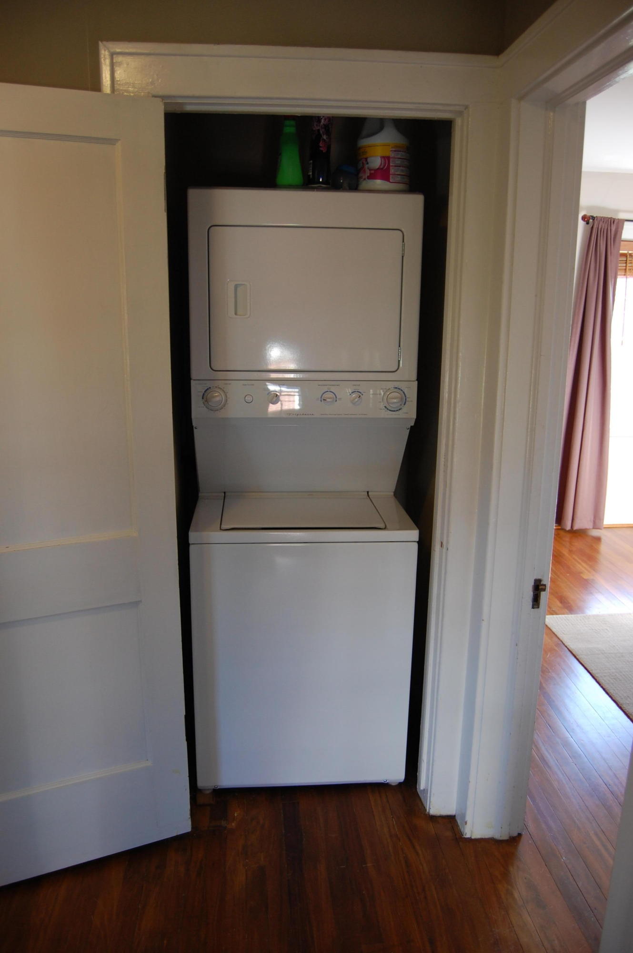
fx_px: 714
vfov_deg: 67.4
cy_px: 476
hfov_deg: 47.8
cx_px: 316
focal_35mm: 27
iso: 400
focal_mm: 18
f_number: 3.5
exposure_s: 1/50
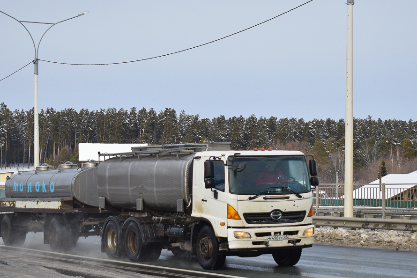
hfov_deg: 21.9
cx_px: 202
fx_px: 1078
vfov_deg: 14.7
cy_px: 157
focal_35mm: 93
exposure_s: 1/1000
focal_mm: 46
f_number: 6.3
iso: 200
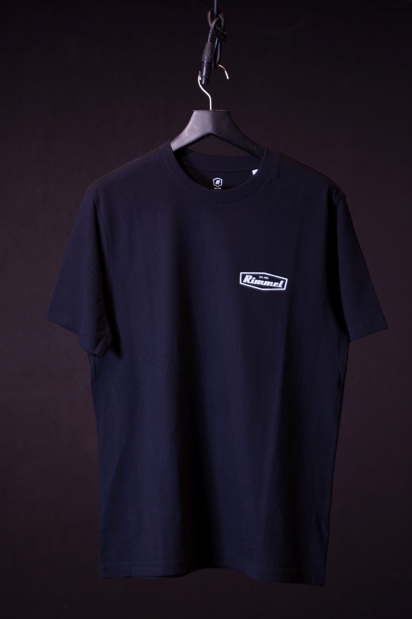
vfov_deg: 18.2
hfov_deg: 12.2
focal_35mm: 112
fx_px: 1931
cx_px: 206
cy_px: 310
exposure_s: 1/10
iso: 100
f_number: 5
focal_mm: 75
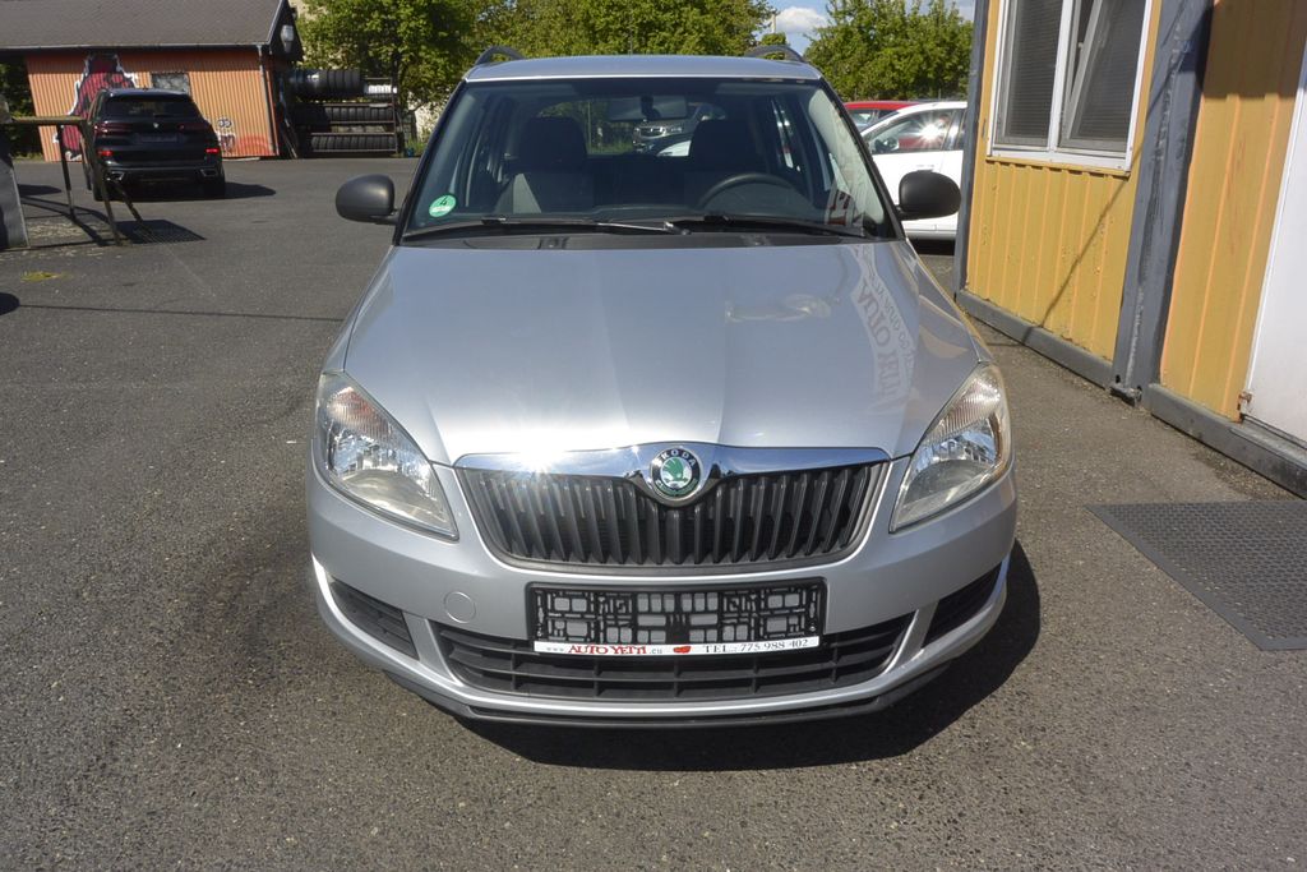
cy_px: 436
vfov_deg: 47.9
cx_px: 654
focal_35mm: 27
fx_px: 980
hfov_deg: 67.4
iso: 160
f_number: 13
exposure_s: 1/250
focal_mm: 10
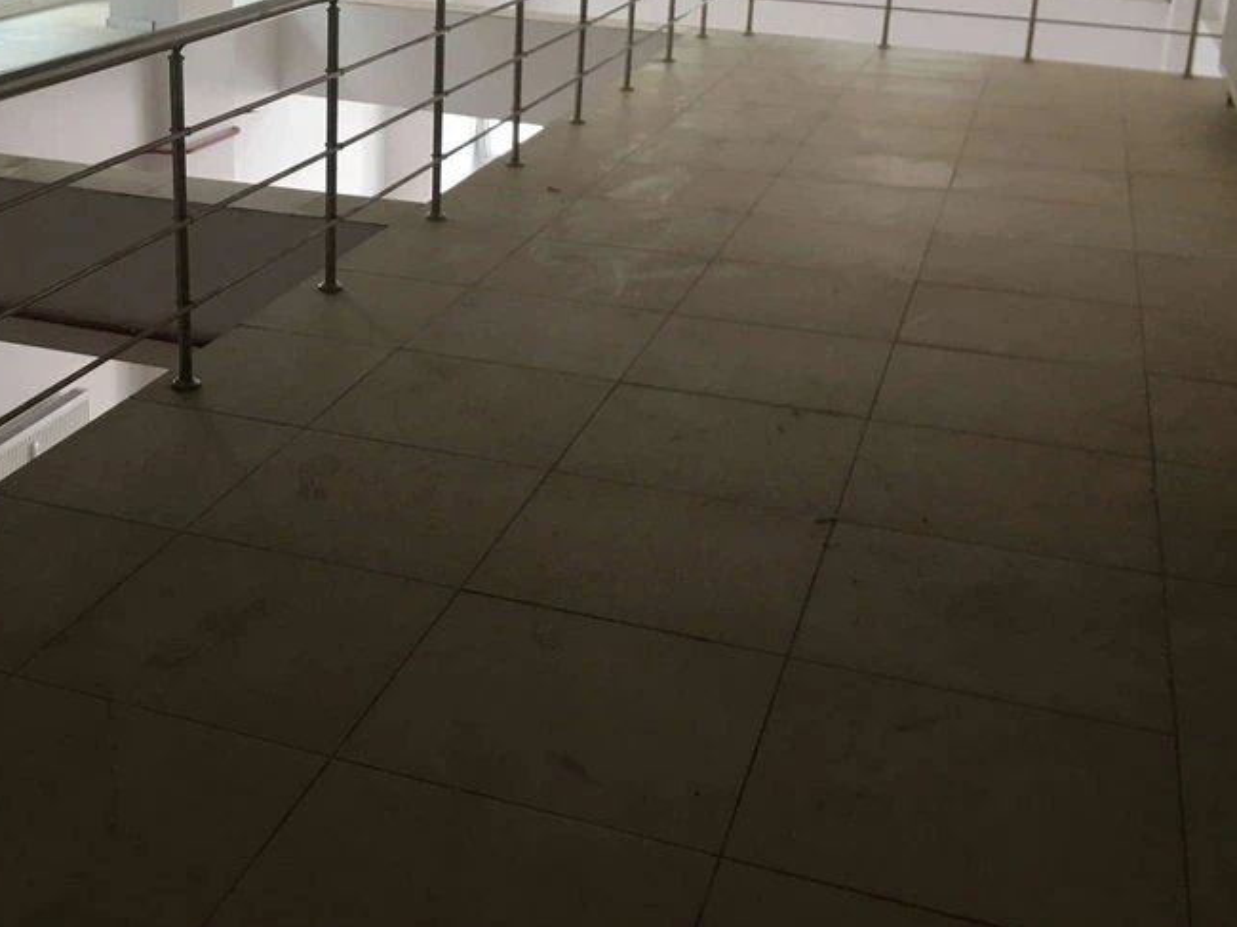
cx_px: 324
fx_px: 1607
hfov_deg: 41.0
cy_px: 266
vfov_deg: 31.7
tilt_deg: -14.9
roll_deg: -0.1
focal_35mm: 45
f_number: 2.2
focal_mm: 4.15
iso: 40
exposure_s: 1/33
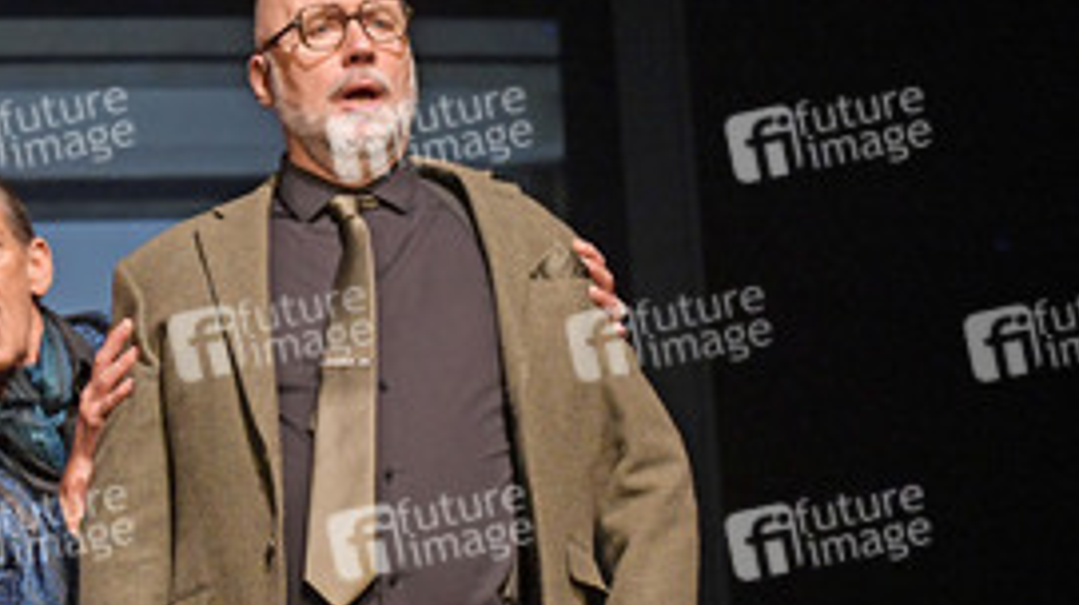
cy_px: 434
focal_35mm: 157
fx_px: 4489
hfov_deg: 13.7
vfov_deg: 7.7
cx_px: 324
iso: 2500
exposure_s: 1/200
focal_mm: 90
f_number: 5.6
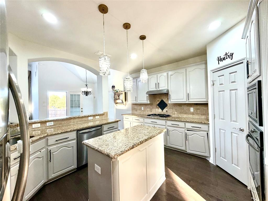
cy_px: 100
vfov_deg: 85.7
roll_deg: +2.4
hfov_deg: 102.1
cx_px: 134
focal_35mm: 14
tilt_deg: +0.0
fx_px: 108
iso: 320
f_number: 2.2
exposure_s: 1/120
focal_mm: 2.22
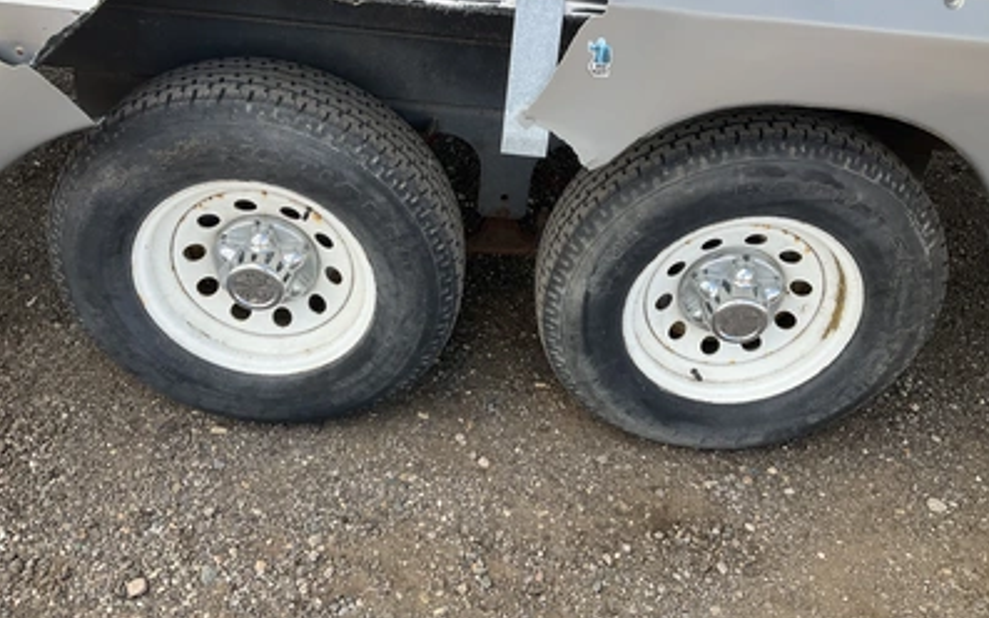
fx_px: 835
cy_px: 264
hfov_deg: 61.2
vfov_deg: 40.5
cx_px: 496
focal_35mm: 31
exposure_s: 1/329
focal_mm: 3
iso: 25
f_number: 1.8
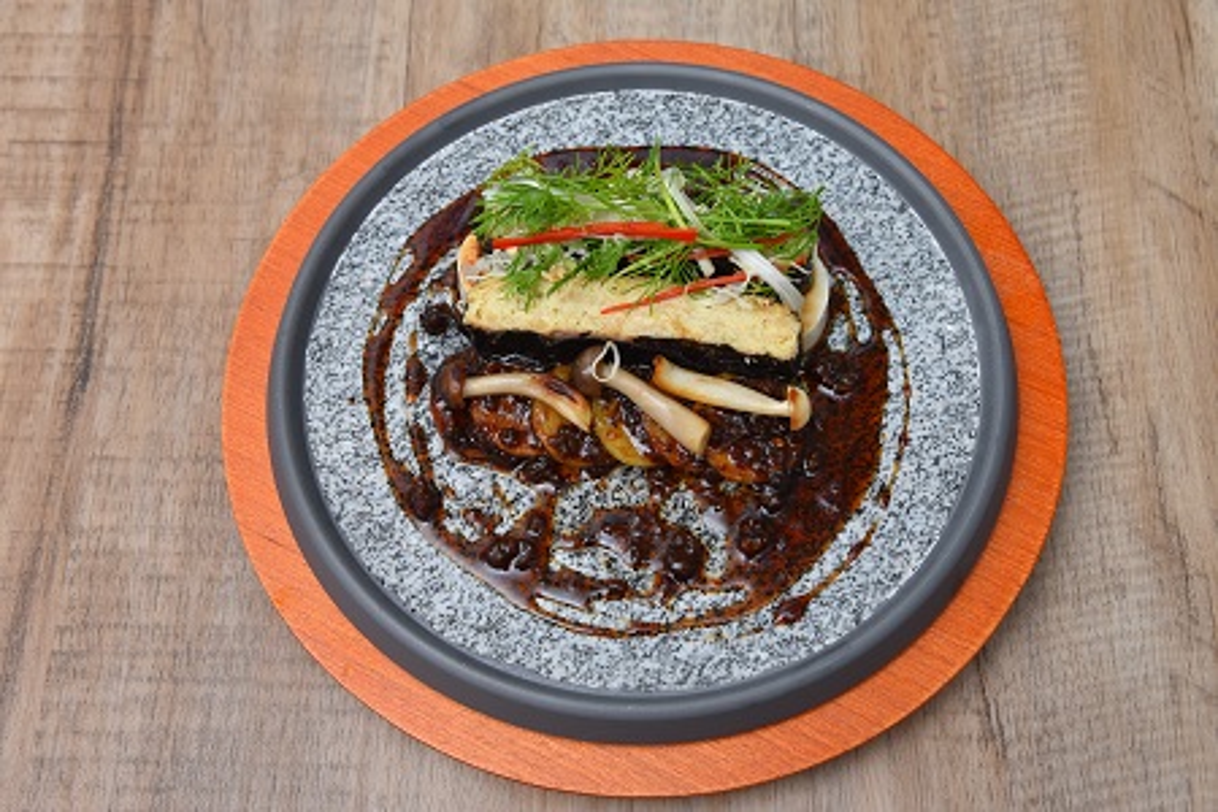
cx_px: 609
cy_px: 406
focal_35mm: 50
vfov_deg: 27.0
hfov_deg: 39.6
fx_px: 1692
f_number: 8
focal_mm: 50
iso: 800
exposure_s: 1/160
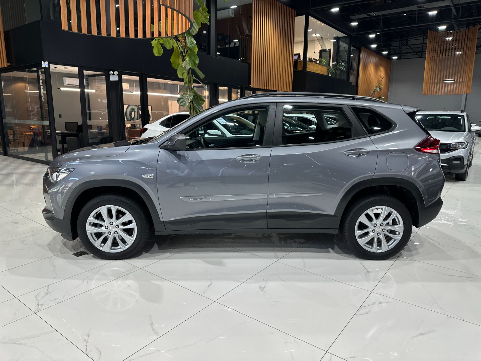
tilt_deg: -10.9
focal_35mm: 24
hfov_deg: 71.6
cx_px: 240
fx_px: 333
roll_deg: -0.4
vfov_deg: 56.8
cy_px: 180
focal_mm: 6.86
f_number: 1.78
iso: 160
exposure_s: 1/120
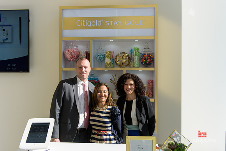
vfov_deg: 37.9
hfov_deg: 54.4
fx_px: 220
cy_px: 76
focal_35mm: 35
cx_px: 113
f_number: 3.2
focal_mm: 35
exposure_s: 1/1600
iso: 200
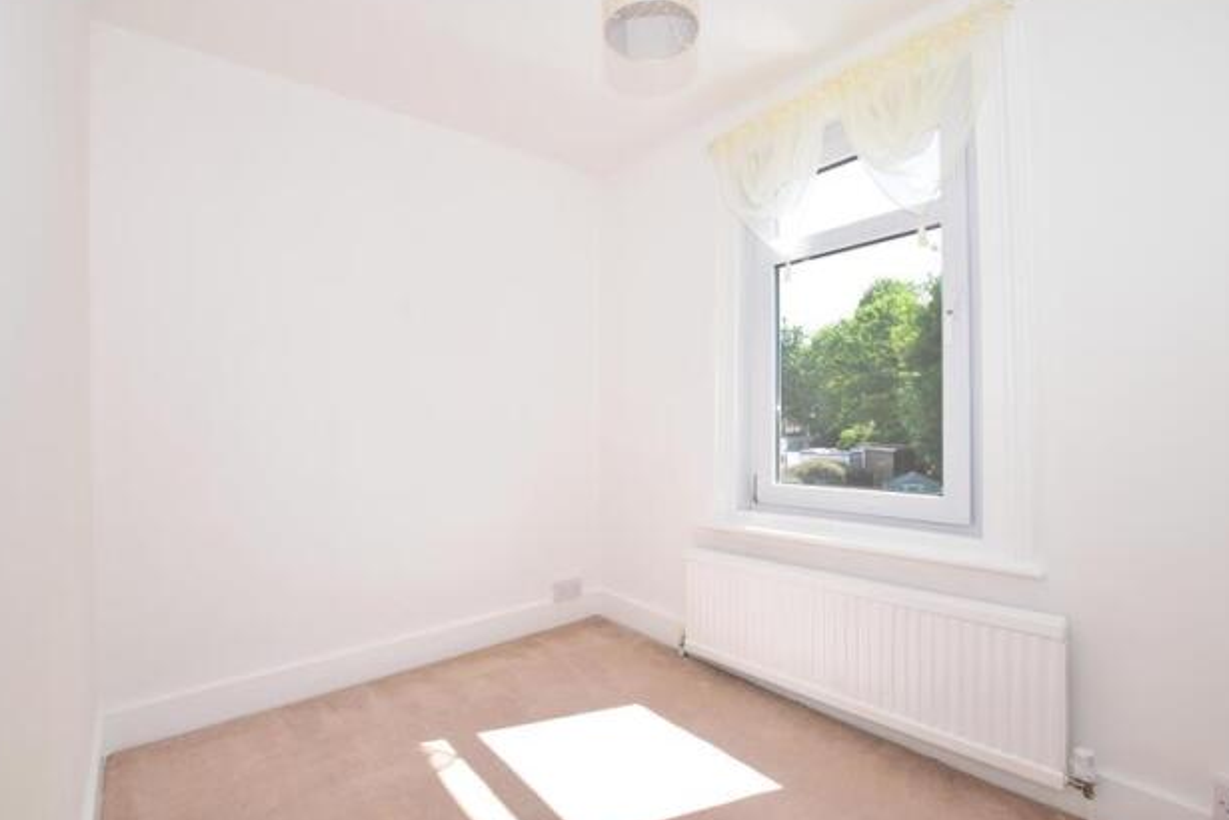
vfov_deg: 73.7
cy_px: 409
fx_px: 546
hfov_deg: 96.7
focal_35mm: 16
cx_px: 633
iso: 400
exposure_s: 1/200
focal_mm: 10
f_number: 10
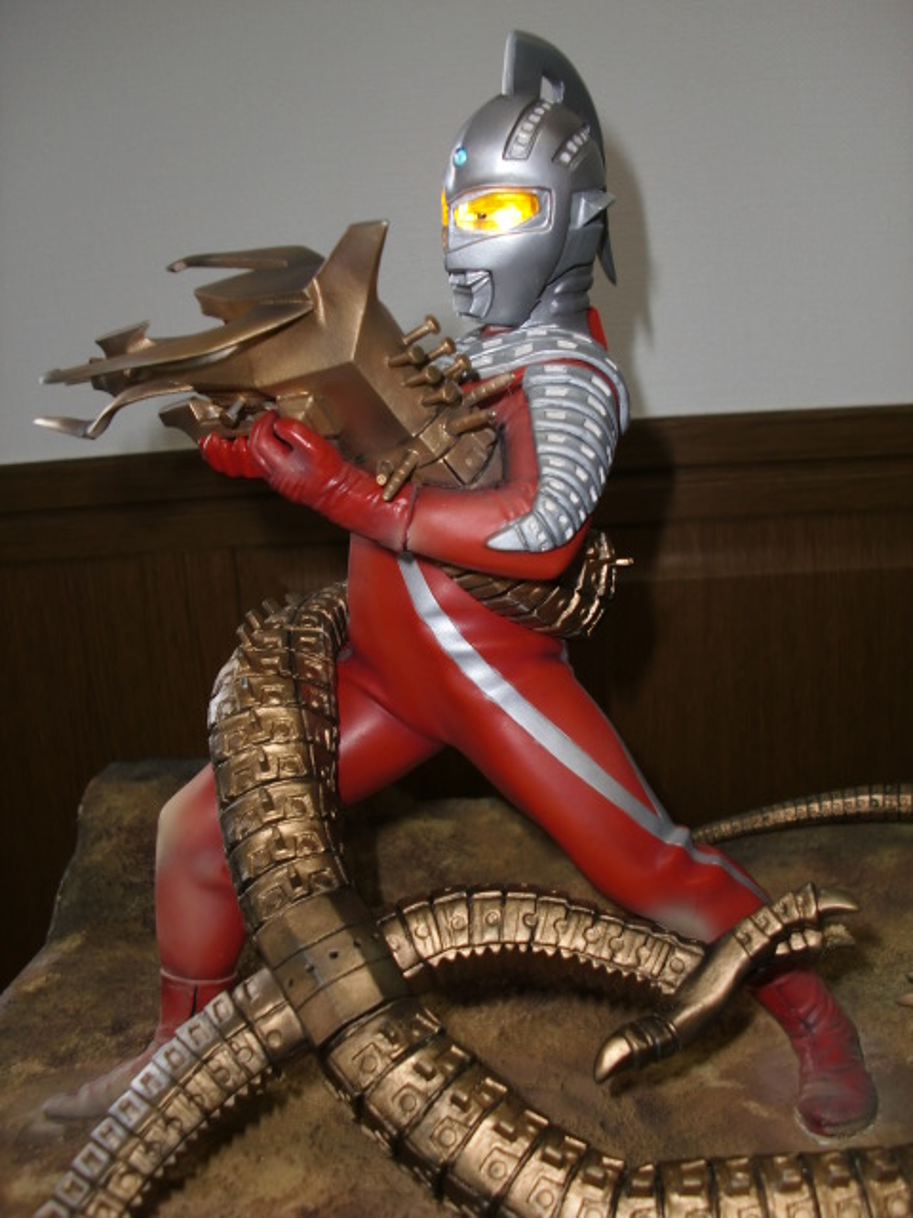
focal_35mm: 36
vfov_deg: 51.4
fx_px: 1266
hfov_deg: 39.7
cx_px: 456
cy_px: 609
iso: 64
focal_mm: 6.3
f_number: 2.8
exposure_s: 1/50
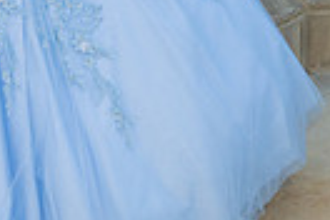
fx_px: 1402
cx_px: 34
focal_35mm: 153
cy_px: -70
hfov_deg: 13.3
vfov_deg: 8.8
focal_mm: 29
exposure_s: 1/200
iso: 200
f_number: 5
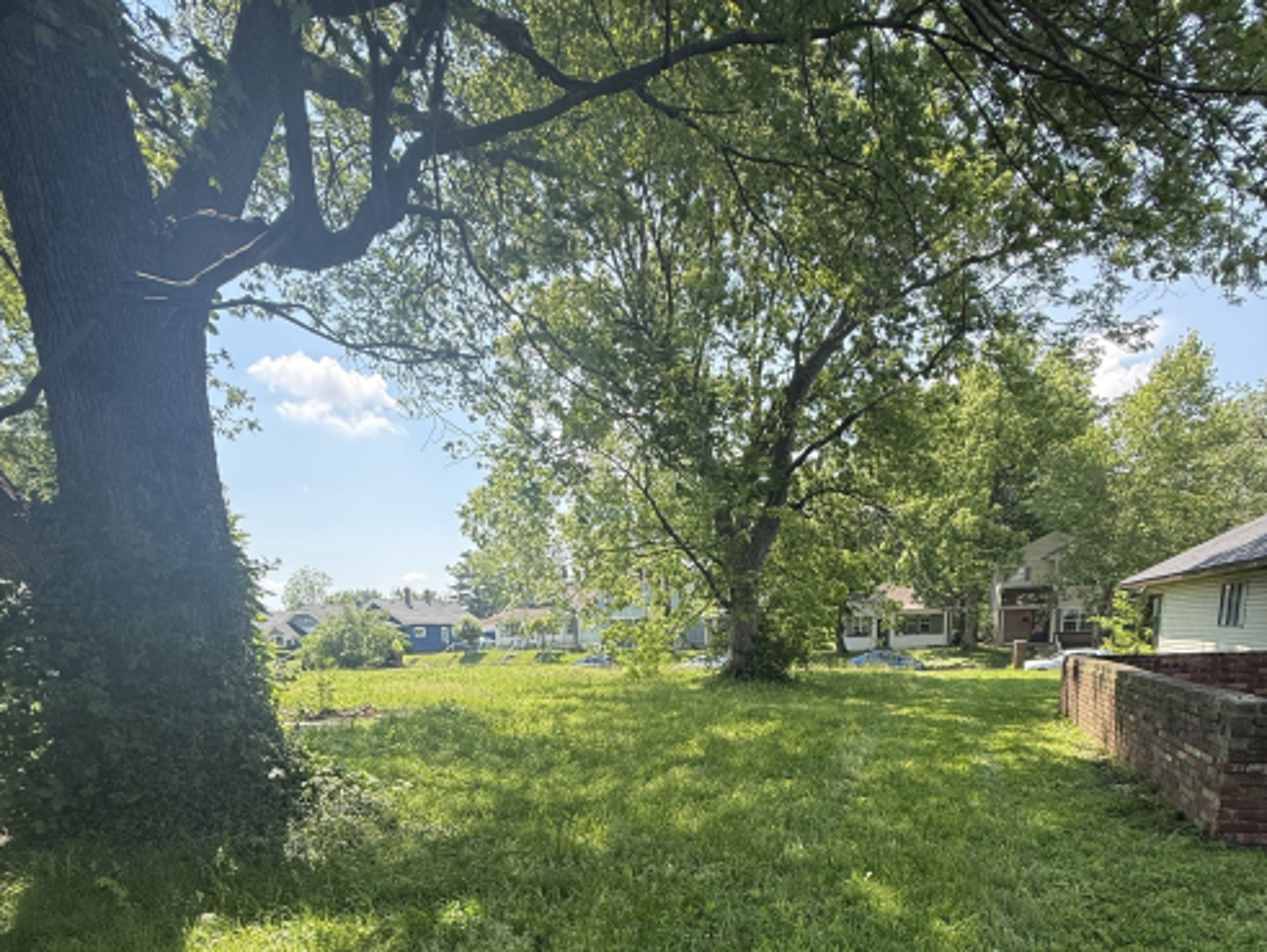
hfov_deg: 84.6
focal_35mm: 19
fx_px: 696
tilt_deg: -11.3
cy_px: 770
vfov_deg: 62.6
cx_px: 632
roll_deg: +2.5
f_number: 2.2
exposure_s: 1/518
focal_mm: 2.22
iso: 64
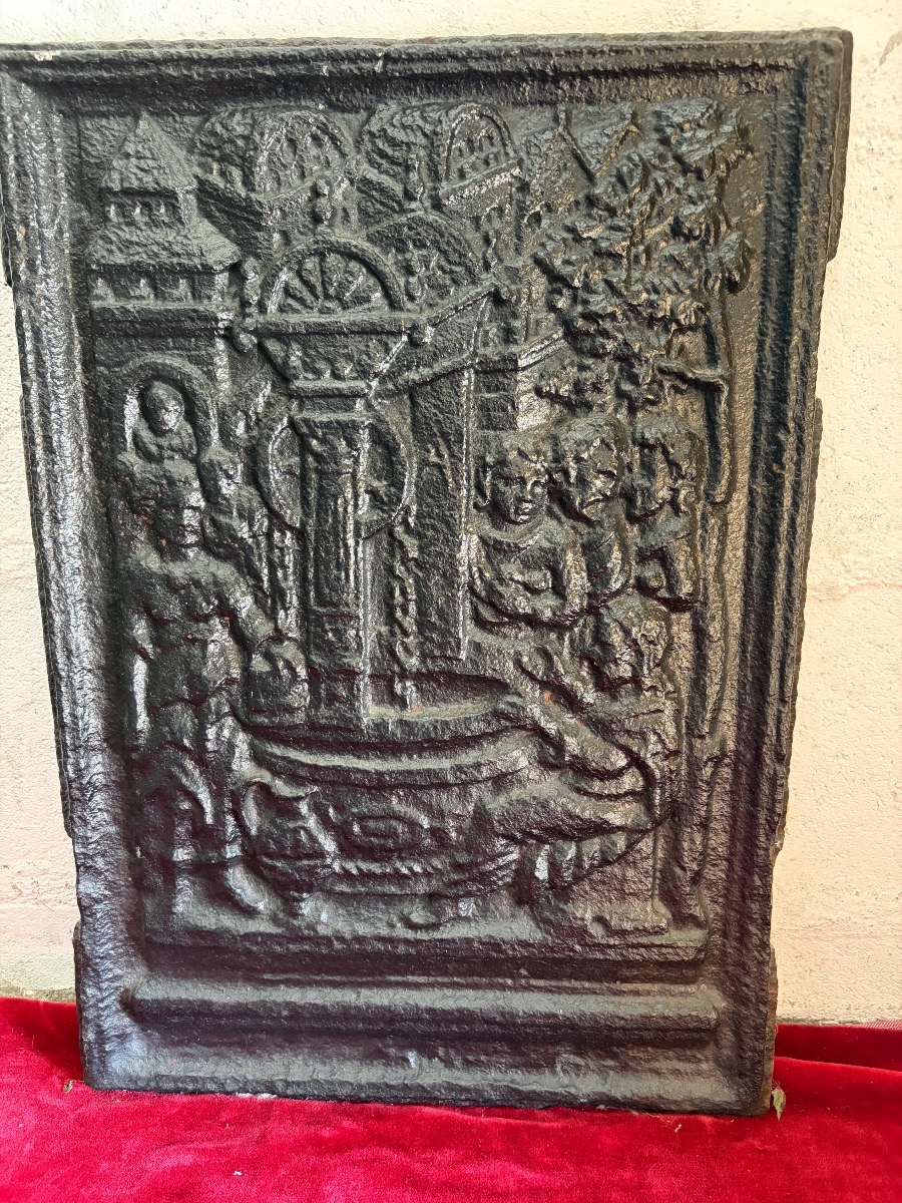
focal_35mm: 26
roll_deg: +0.7
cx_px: 451
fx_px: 903
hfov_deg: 53.1
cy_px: 602
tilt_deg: -17.6
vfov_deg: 67.3
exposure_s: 1/40
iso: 640
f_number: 1.6
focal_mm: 5.96
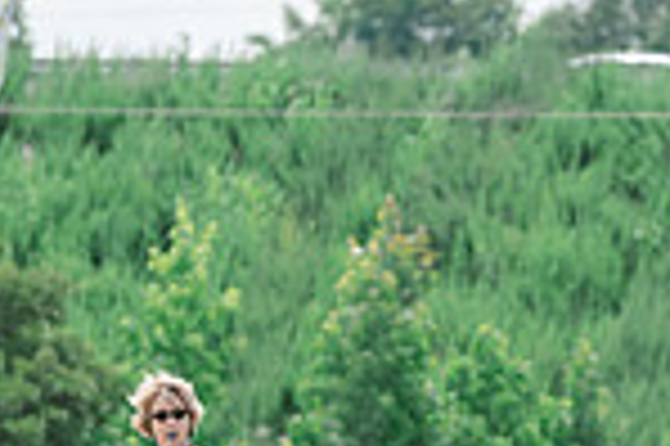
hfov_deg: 2.6
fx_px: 14482
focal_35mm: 779
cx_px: 1003
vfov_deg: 1.8
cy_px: 547
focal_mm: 200
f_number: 5
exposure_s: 1/1600
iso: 400
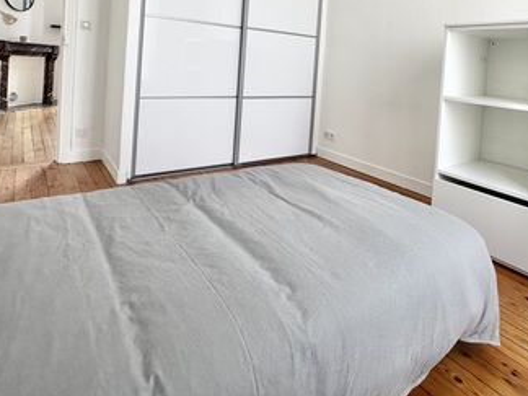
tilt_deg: -1.0
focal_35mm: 23
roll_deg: -4.1
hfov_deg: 73.8
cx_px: 283
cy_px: 73
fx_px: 351
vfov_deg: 54.4
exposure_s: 1/99
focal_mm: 2.22
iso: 100
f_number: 2.2
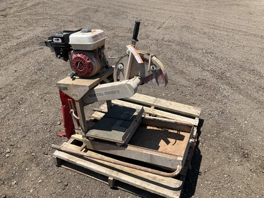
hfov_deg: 61.7
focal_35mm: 29
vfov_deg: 48.2
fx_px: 221
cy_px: 99
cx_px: 132
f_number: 1.8
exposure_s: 1/1848
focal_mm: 3
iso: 25
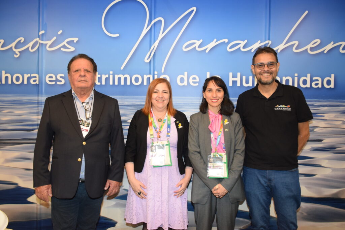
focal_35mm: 30
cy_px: 115
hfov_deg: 61.9
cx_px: 172
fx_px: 288
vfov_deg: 43.6
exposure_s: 1/60
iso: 1100
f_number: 3.5
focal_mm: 20
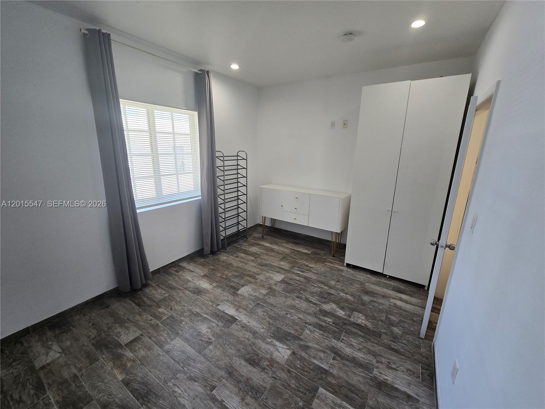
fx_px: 205
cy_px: 204
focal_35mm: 13
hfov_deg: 106.2
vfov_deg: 89.9
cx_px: 272
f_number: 2.2
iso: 100
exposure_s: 1/60
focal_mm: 2.2
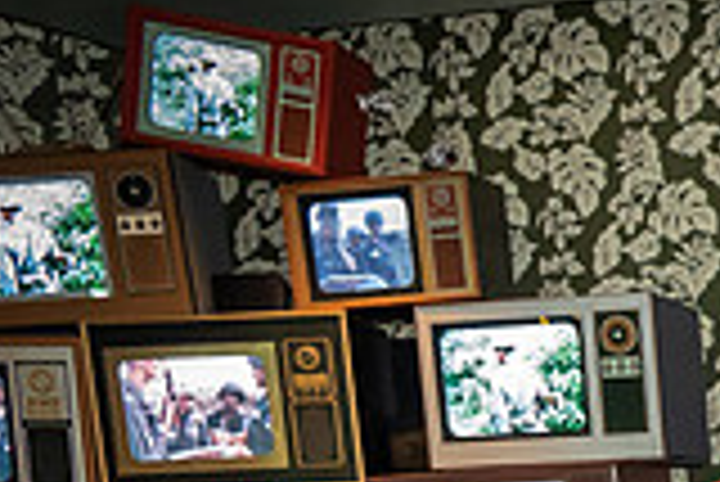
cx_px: 1048
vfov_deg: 14.3
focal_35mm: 87
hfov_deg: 20.4
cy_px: 811
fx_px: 1742
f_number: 5.6
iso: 12800
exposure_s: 1/50
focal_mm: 24
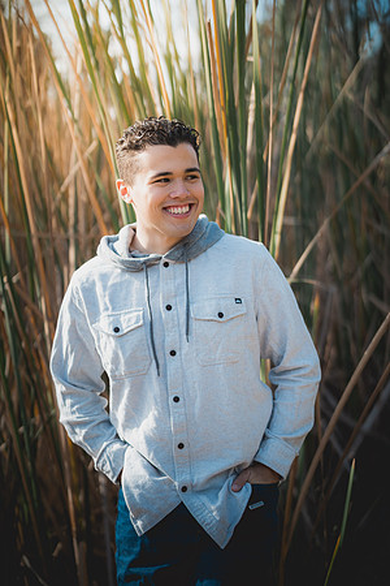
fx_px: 812
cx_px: 195
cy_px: 293
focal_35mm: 50
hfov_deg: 27.0
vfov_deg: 39.6
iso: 250
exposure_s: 1/4000
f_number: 1.4
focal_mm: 50
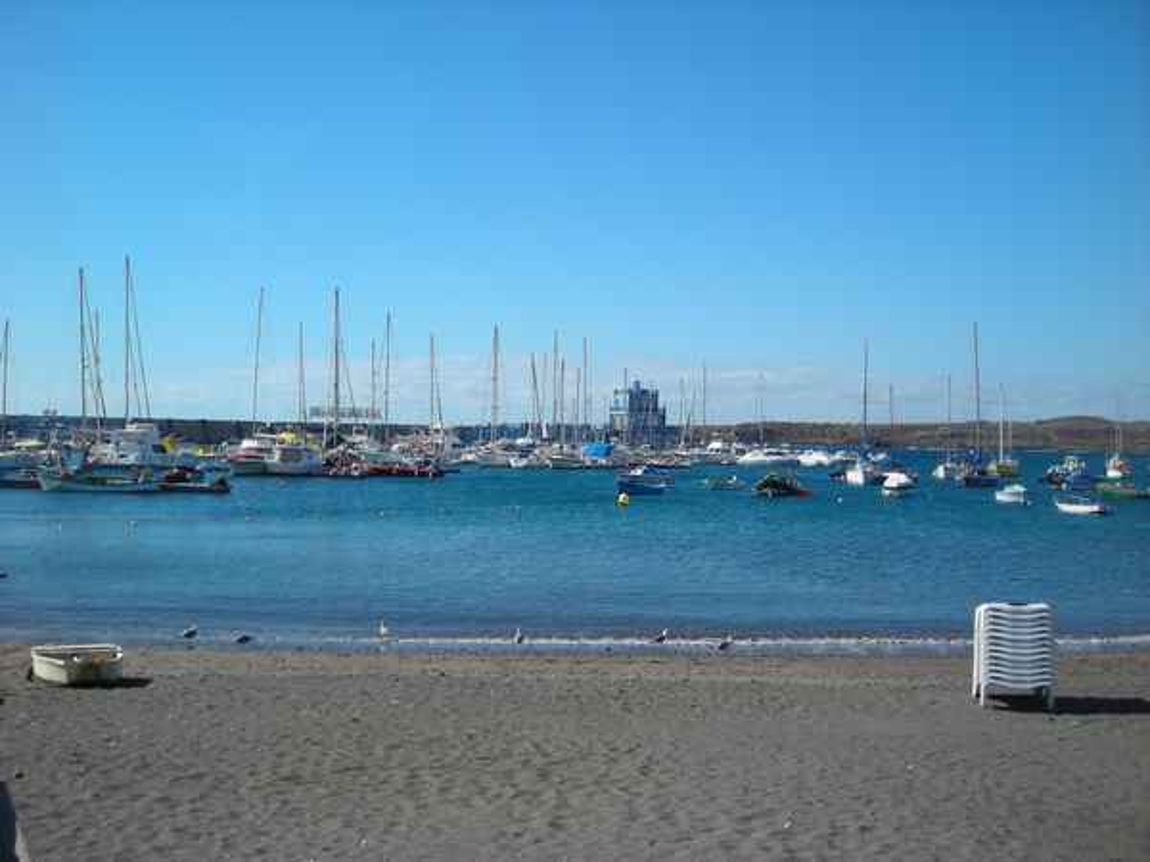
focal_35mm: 41
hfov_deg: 45.8
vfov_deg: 35.1
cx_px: 575
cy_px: 431
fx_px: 1362
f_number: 6.6
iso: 50
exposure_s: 1/210
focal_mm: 6.8
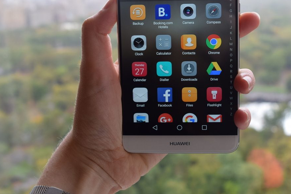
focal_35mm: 51
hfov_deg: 38.8
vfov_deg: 26.1
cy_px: 47
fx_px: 412
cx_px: 166
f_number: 5
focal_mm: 20
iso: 400
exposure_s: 1/100
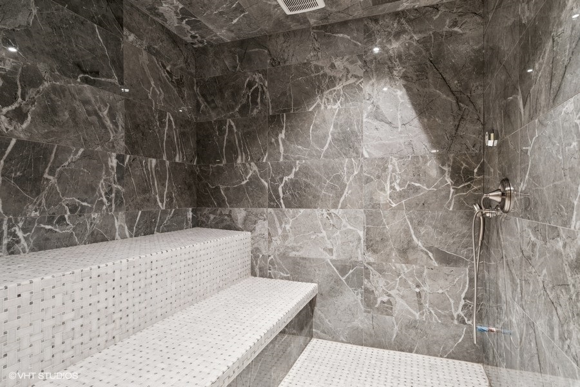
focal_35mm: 18
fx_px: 290
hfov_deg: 90.0
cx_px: 290
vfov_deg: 67.4
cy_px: 194
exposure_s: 1/1.25
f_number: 8
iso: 200
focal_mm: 12
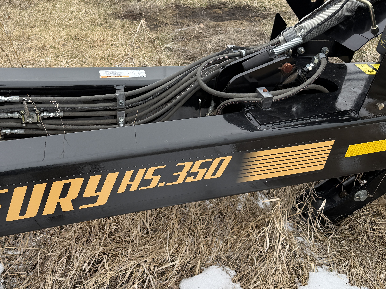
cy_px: 154
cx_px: 124
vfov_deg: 40.7
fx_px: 390
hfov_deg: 51.5
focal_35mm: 35
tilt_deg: -35.6
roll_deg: -0.2
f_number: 1.78
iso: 100
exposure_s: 1/840
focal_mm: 6.76
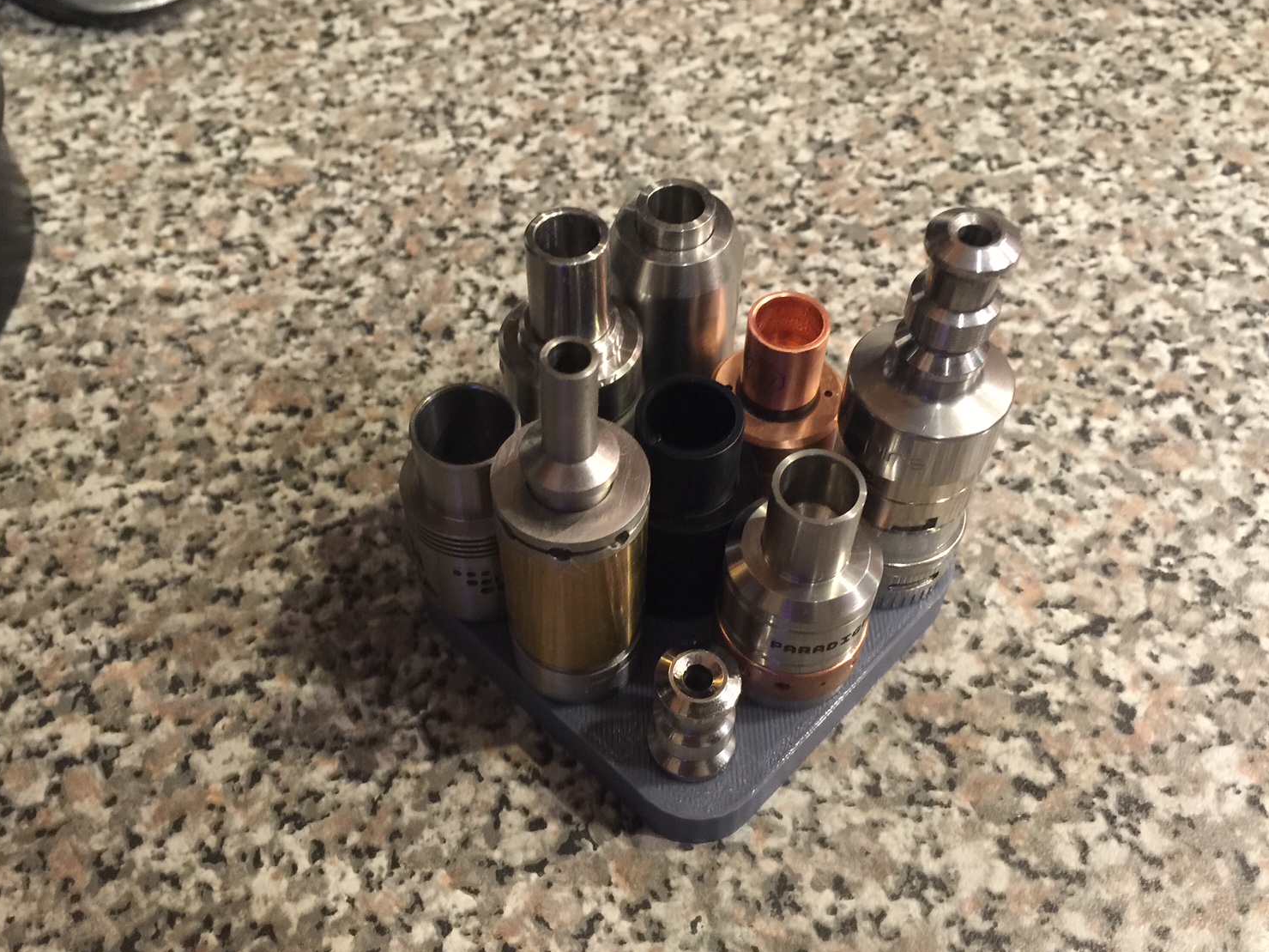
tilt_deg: -54.4
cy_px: 471
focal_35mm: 32
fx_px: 1173
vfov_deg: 44.2
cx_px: 571
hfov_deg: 56.7
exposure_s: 1/8
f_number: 2.2
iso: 125
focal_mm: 4.15
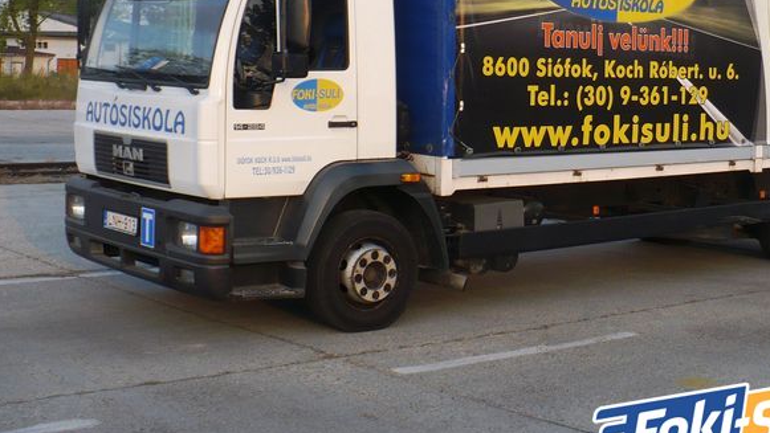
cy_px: 94
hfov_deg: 33.1
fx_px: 1286
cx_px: 505
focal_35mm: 63
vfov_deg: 19.0
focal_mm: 7
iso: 100
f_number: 2.9
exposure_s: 1/320
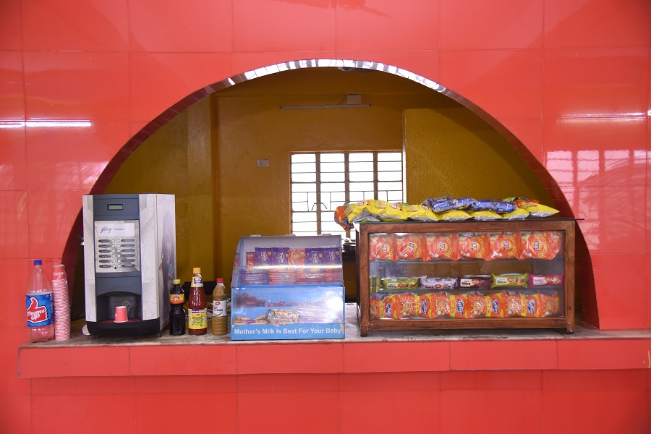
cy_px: 217
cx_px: 326
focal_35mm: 34
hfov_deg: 55.8
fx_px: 615
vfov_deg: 38.9
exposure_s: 1/200
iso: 2000
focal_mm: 34
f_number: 4
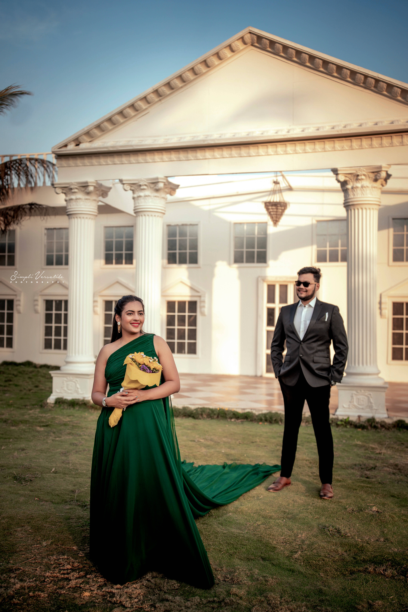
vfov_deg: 54.4
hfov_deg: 37.9
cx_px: 204
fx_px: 595
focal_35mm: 35
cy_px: 306
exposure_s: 1/400
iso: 80
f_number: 2
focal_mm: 35
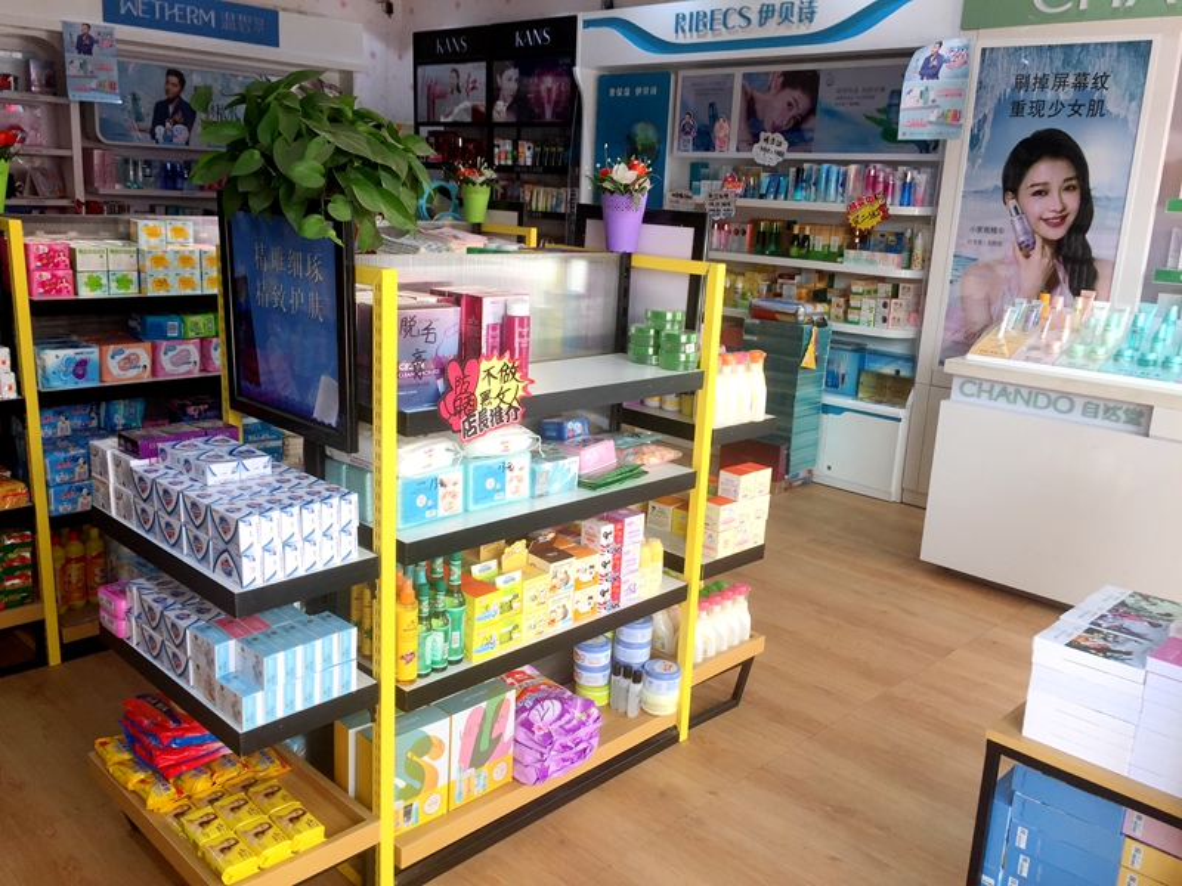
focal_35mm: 29
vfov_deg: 48.2
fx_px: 990
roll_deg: -2.9
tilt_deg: -14.5
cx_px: 591
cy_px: 443
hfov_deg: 61.7
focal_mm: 4.15
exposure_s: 1/106
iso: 32
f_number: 2.2
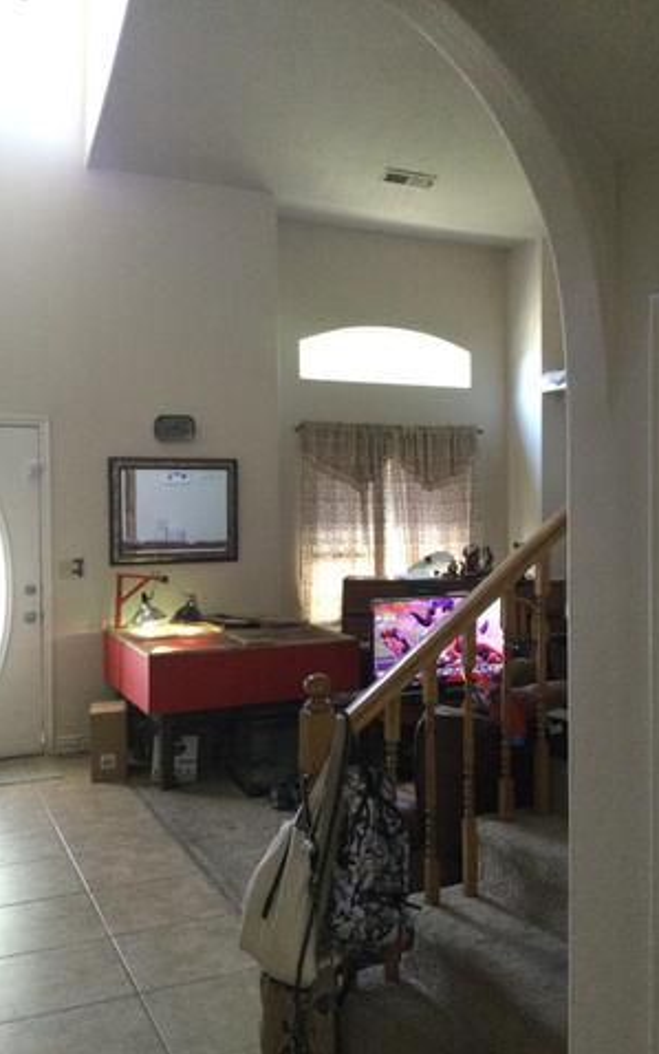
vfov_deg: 58.1
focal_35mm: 33
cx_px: 392
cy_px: 527
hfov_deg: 38.2
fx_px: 948
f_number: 2.4
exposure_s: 1/30
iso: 160
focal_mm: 3.3
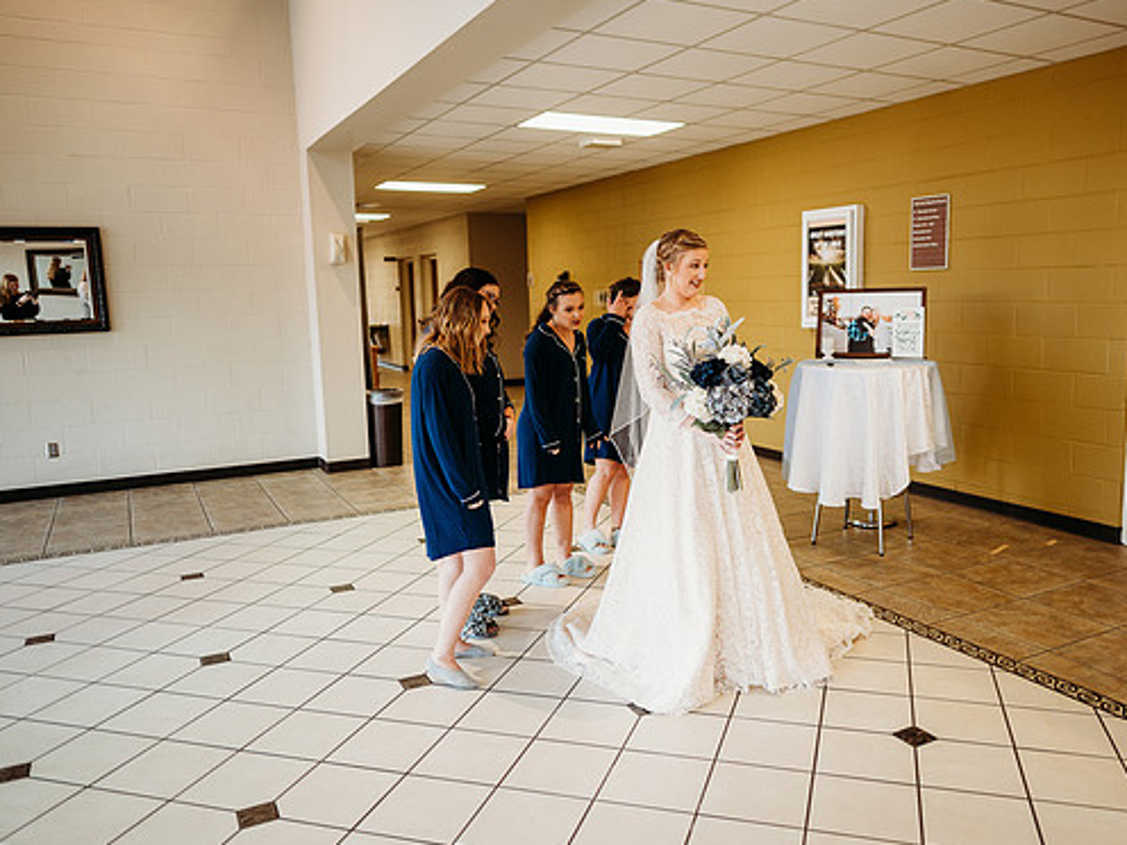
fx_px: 879
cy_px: 410
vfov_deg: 51.3
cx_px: 625
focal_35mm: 27
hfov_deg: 65.1
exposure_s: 1/160
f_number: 1.8
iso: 400
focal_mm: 24
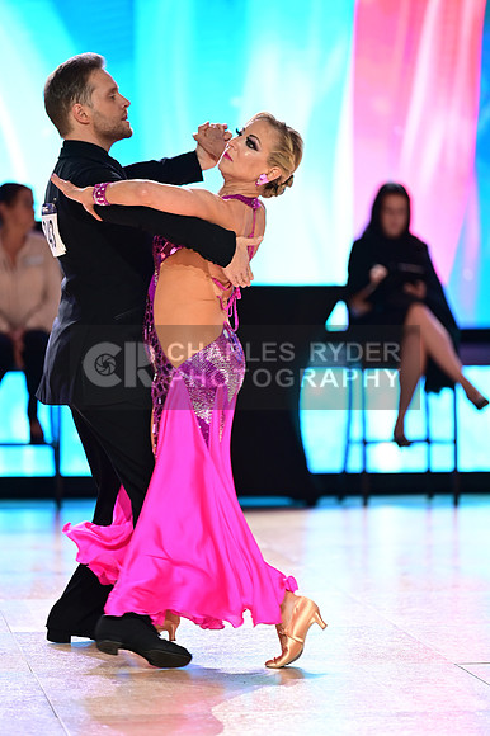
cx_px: 245
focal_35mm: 200
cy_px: 368
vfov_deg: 10.3
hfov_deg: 6.9
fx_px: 4088
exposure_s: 1/320
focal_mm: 200
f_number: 2.8
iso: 1600
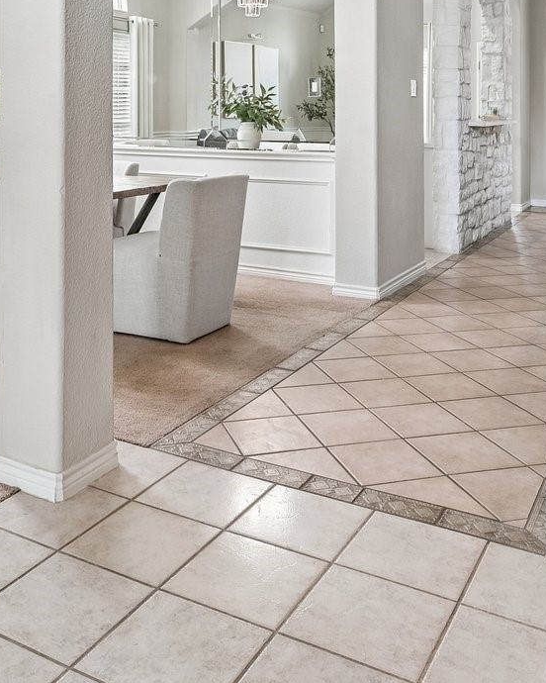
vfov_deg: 43.9
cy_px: 108
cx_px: 211
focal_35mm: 39
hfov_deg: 38.0
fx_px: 788
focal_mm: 14
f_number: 8
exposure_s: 1/25
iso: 400
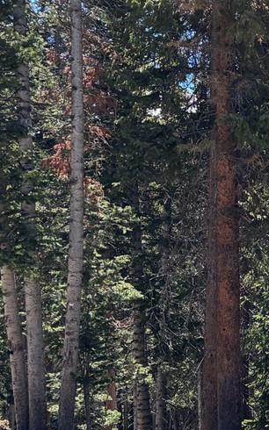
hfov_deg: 12.8
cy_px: 232
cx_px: 520
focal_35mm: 90
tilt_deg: +1.2
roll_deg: +0.8
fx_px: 1056
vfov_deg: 23.0
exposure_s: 1/1522
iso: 50
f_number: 1.6
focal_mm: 5.96
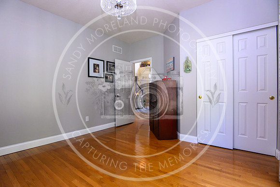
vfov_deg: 70.5
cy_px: 94
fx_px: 132
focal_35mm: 17
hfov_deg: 93.3
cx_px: 140
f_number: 5.6
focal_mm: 17
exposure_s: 1/320
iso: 2200
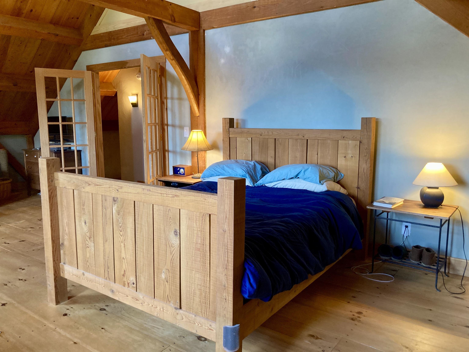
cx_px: 234
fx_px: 379
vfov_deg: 49.7
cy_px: 176
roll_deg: -0.3
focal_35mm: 28
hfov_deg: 63.4
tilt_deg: -7.9
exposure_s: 1/60
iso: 250
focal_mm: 3.99
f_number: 1.8
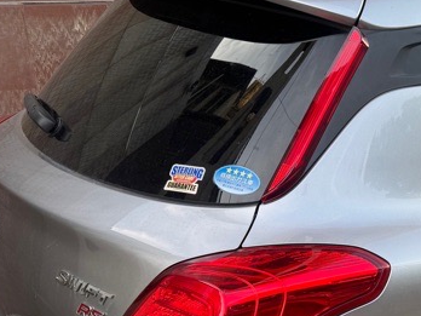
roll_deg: +0.8
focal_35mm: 69
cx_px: 492
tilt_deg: -20.7
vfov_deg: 20.8
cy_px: 293
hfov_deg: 25.5
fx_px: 839
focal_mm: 6.76
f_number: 1.78
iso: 80
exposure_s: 1/345
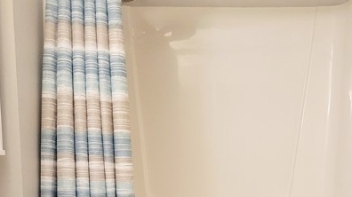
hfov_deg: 37.7
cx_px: 209
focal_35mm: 55
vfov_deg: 19.8
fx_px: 513
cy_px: 264
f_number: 1.8
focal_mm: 5.4
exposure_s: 1/120
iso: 320
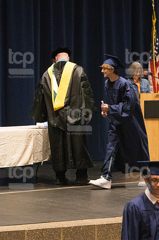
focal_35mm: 195
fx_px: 1295
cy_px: 120
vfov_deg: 10.6
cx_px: 80
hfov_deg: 7.0
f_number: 4.5
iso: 8000
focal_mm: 130
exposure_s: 1/250
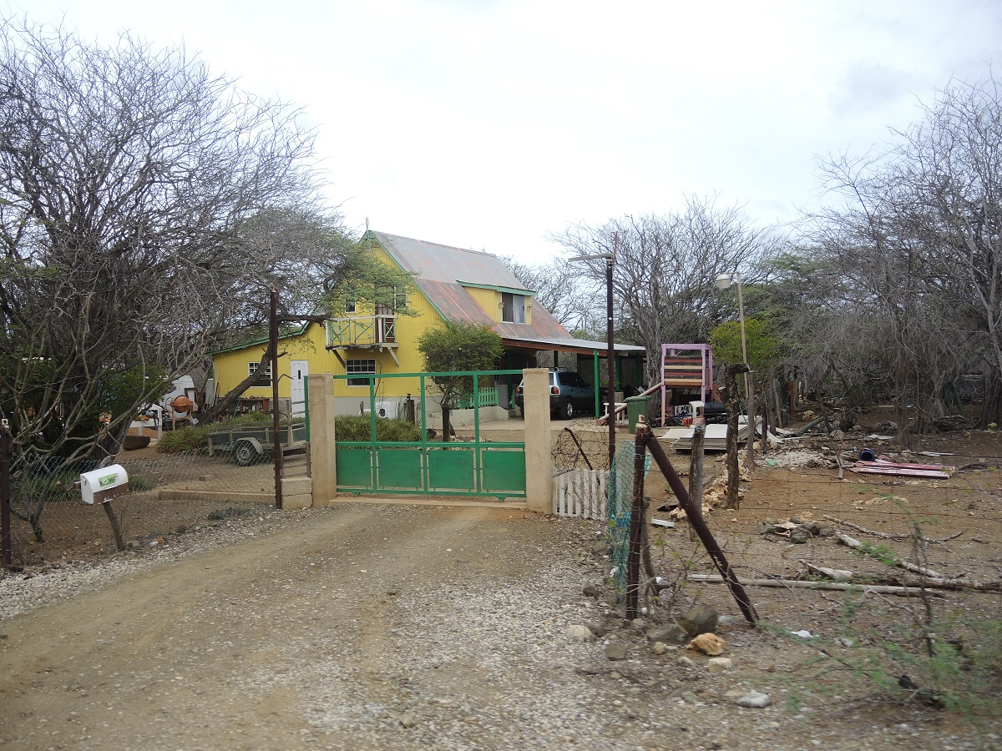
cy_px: 376
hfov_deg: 63.4
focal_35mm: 28
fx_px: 810
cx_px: 501
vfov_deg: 49.7
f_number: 2
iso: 80
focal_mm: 6
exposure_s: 1/1250
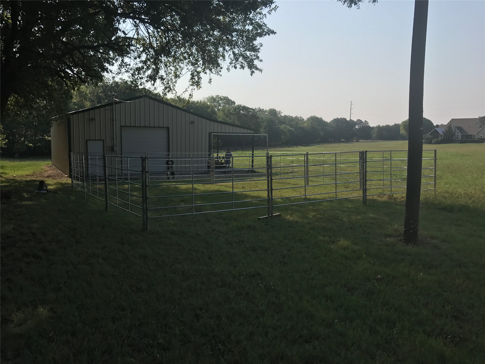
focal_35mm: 28
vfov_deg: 49.7
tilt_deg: -5.5
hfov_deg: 63.4
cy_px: 182
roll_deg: -1.2
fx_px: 392
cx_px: 242
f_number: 1.8
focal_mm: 3.99
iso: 20
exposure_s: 1/2660
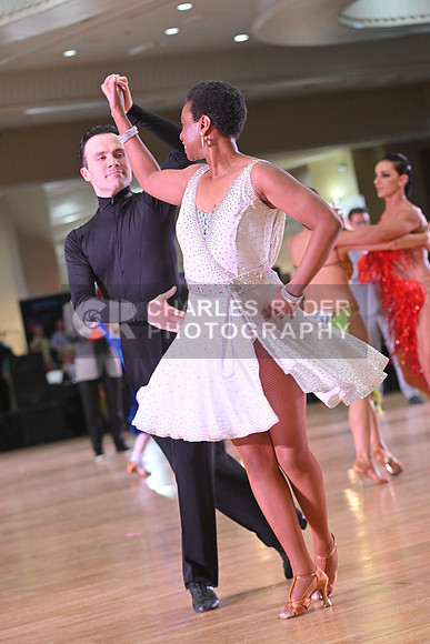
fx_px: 2149
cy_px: 322
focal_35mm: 120
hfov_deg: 11.4
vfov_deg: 17.1
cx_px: 215
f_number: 5
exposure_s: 1/320
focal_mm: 120
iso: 4000
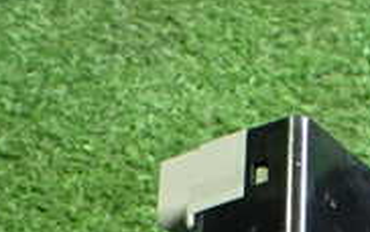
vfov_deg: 11.7
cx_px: 553
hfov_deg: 17.8
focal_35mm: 105
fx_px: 1059
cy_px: 385
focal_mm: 5.4
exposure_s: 1/50
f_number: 2.3
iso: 800
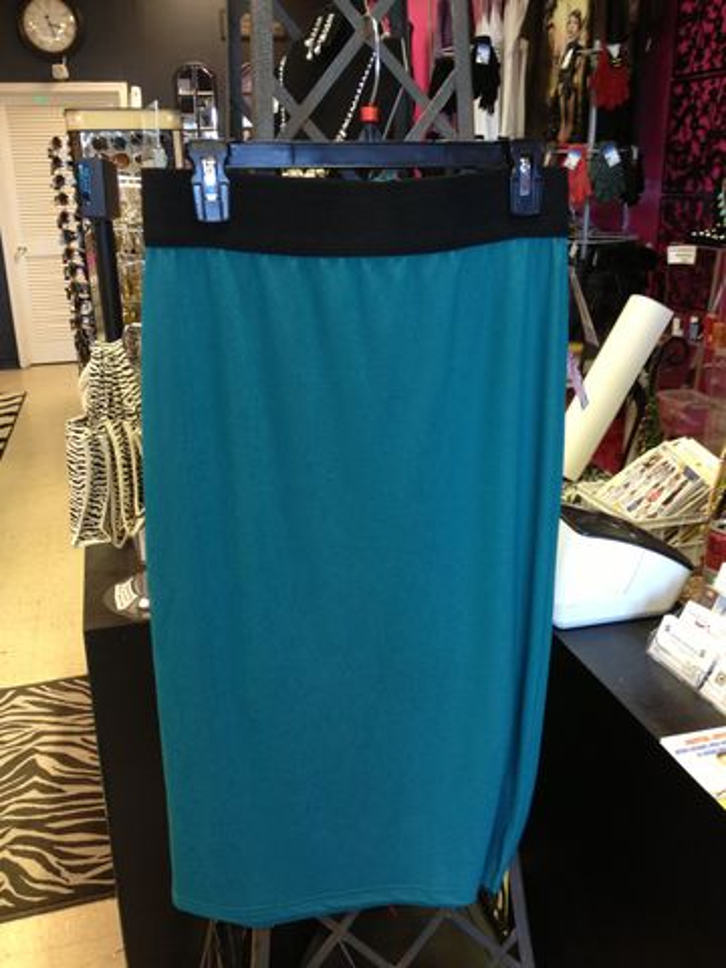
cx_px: 363
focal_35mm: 35
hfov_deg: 40.7
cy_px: 484
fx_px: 979
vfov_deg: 52.6
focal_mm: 4.28
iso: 100
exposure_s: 1/20
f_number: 2.4
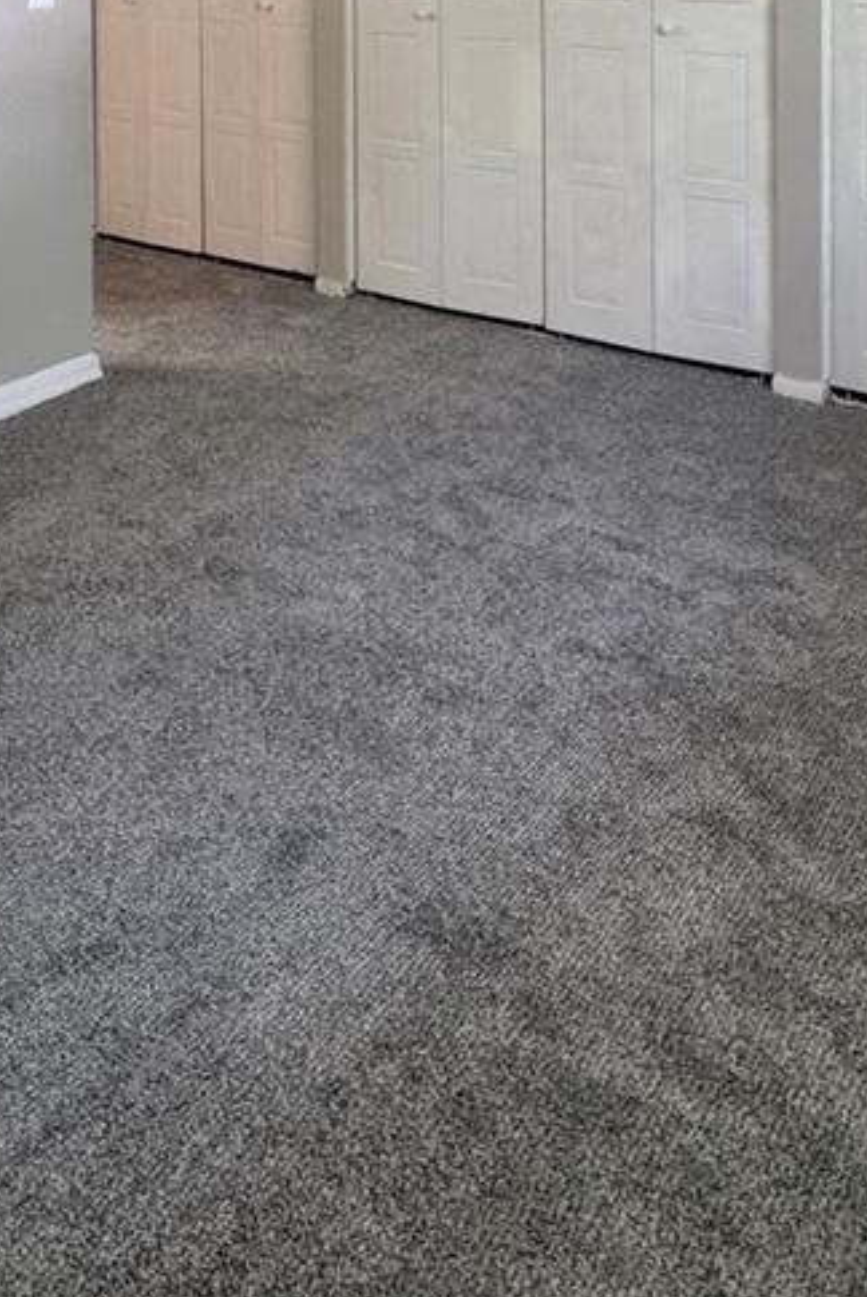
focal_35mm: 36
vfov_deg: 43.7
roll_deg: +1.2
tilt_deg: -1.6
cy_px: -56
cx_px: 393
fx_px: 1299
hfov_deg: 36.9
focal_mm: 2.22
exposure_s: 1/60
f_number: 2.2
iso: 250
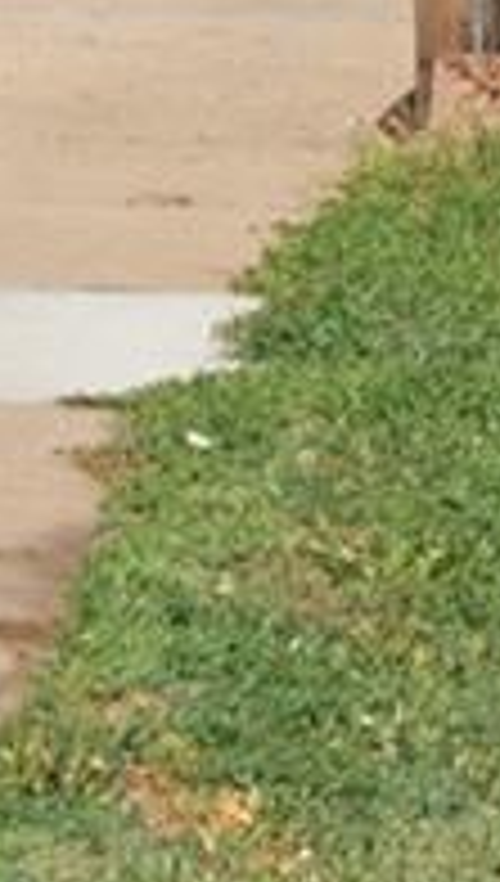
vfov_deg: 6.9
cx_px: -2468
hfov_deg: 3.5
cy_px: -603
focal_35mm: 307
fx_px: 7199
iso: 400
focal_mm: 24
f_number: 9
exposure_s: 1/640
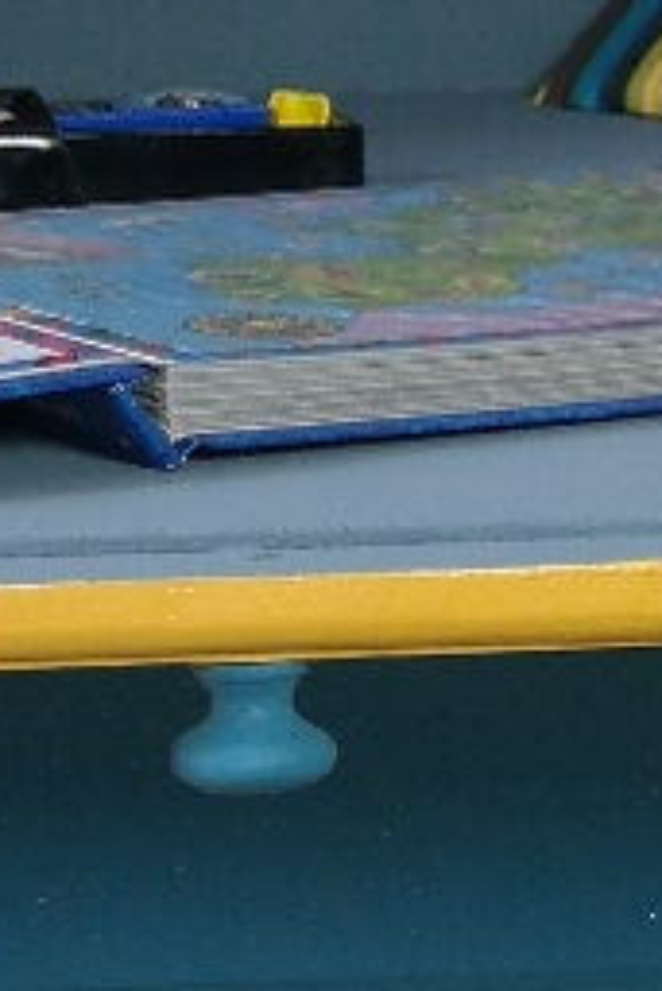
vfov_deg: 8.4
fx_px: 6693
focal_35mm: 243
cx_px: 70
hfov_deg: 5.7
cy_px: 929
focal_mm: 24
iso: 800
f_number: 4
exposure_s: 1/50
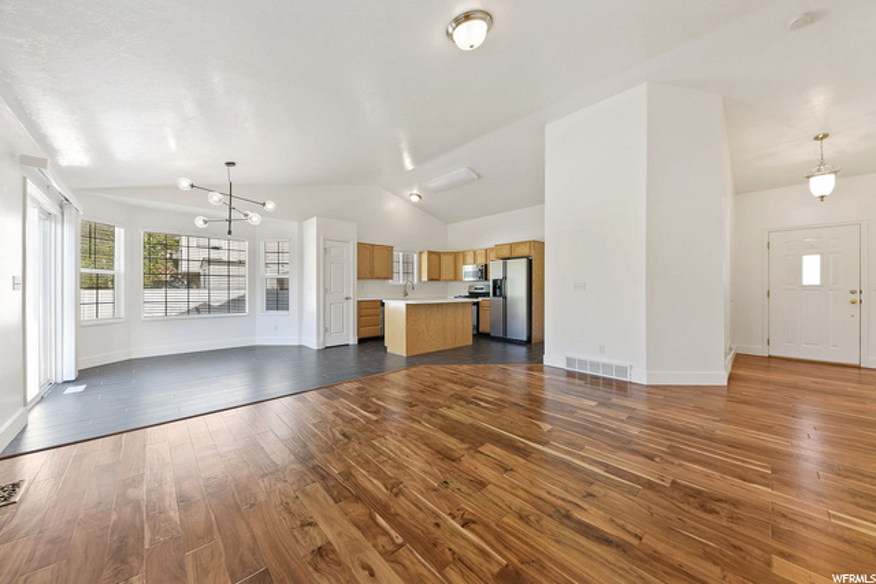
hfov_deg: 112.6
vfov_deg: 90.0
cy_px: 292
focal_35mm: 12
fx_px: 292
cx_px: 438
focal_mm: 12
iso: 64
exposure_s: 1.6
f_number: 8
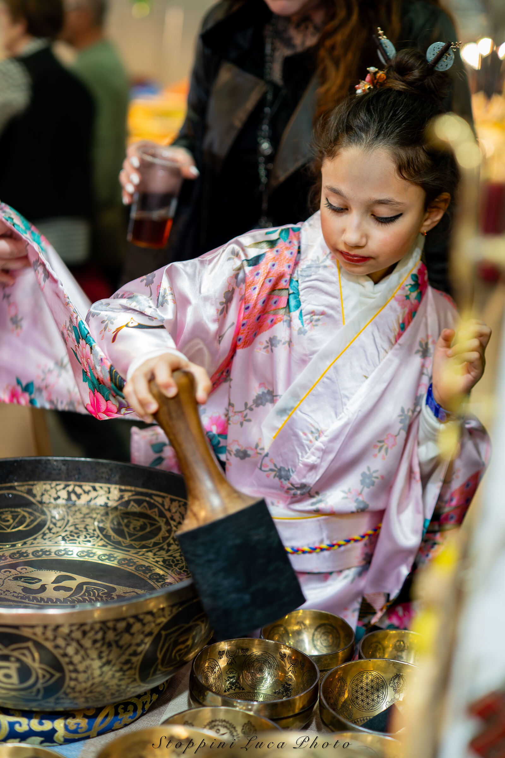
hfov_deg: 27.0
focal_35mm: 50
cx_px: 252
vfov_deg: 39.6
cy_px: 379
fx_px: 1052
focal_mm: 50
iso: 100
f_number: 2
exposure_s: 1/50
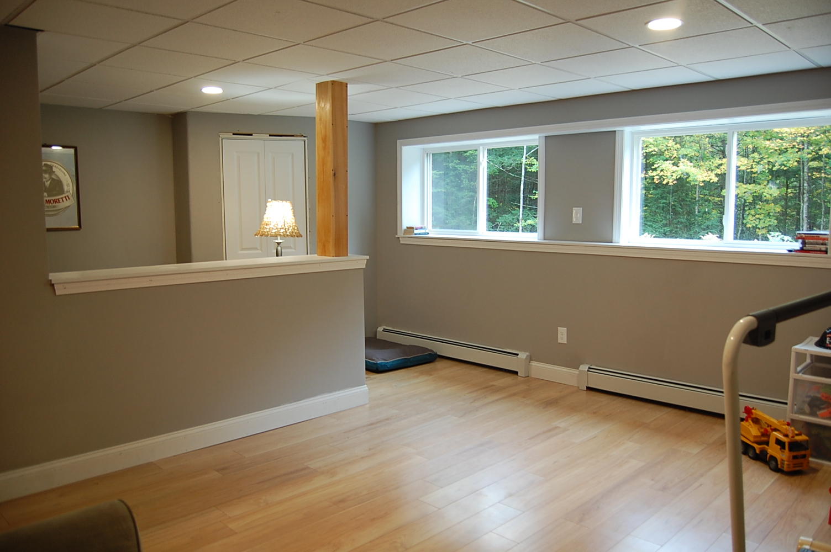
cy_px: 276
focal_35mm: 27
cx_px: 416
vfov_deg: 47.8
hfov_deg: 67.4
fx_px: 623
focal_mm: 18
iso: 400
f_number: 3.5
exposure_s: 1/30
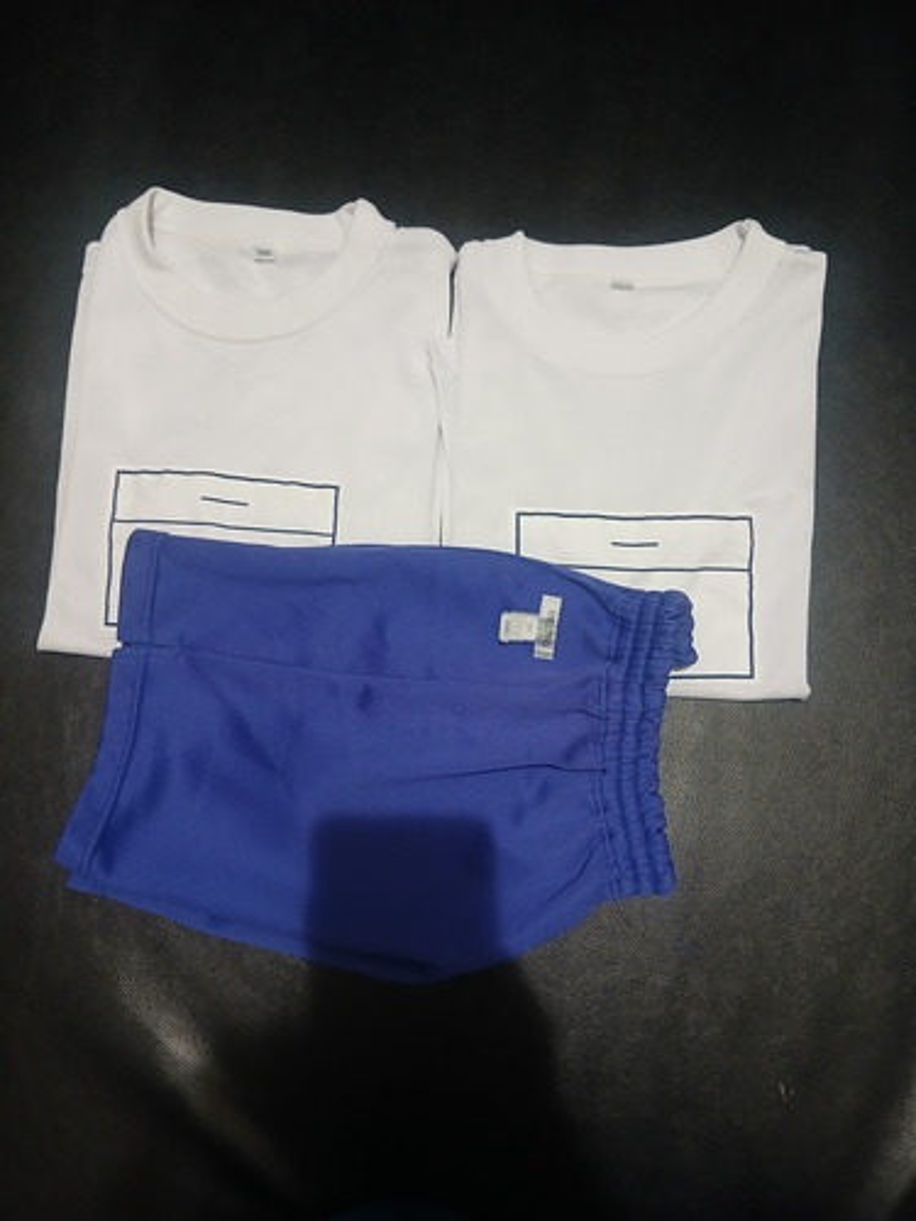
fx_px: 917
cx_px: 458
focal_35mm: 26
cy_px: 610
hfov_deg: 53.1
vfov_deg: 67.3
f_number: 1.8
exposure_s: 1/25
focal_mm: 3.86
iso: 320
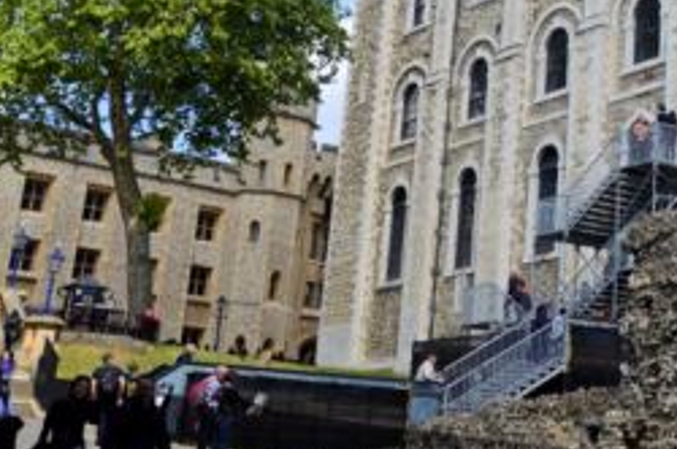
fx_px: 1296
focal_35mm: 69
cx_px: 739
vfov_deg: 18.9
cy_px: -42
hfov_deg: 27.0
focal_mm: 18
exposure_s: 1/1250
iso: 200
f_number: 4.5
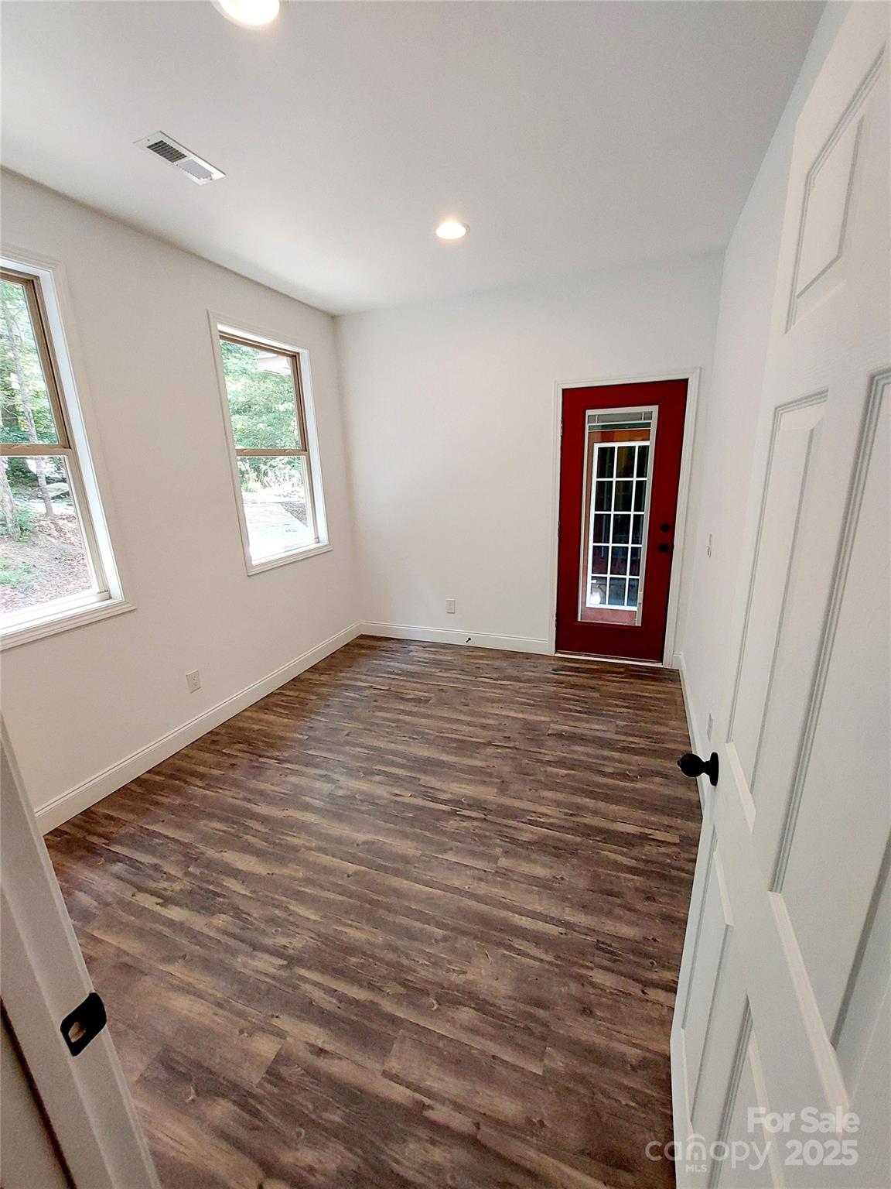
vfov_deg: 106.2
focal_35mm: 13
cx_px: 446
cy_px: 594
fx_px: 446
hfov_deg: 89.9
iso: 100
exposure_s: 1/60.2
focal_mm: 1.74
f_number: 2.2
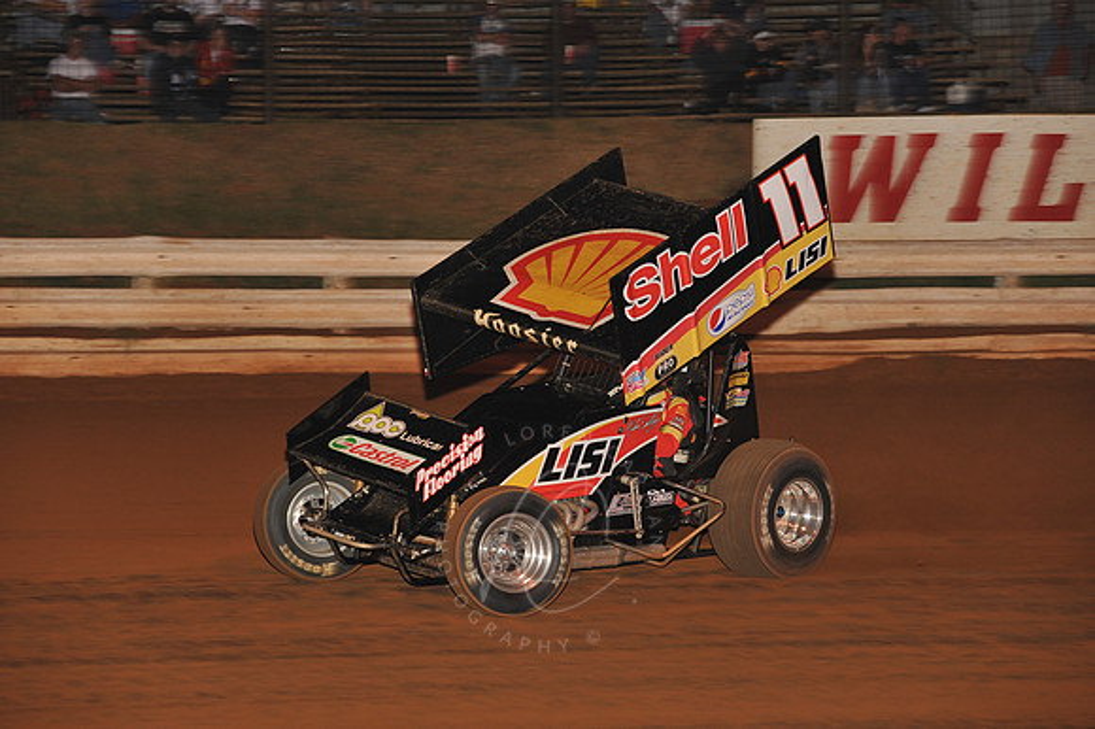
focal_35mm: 135
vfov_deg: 10.1
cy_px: 364
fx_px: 4104
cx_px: 548
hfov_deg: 15.2
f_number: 6.3
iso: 800
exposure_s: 1/250
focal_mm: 135
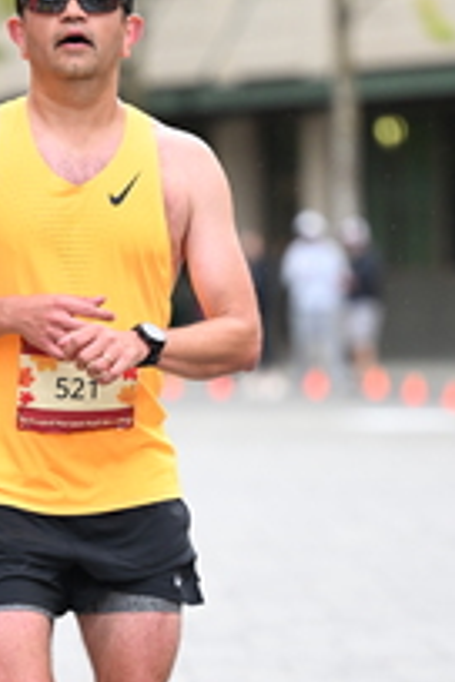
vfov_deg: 5.7
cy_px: 421
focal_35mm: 364
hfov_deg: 3.8
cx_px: 115
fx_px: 6900
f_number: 2.8
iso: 1250
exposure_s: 1/1600
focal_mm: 135
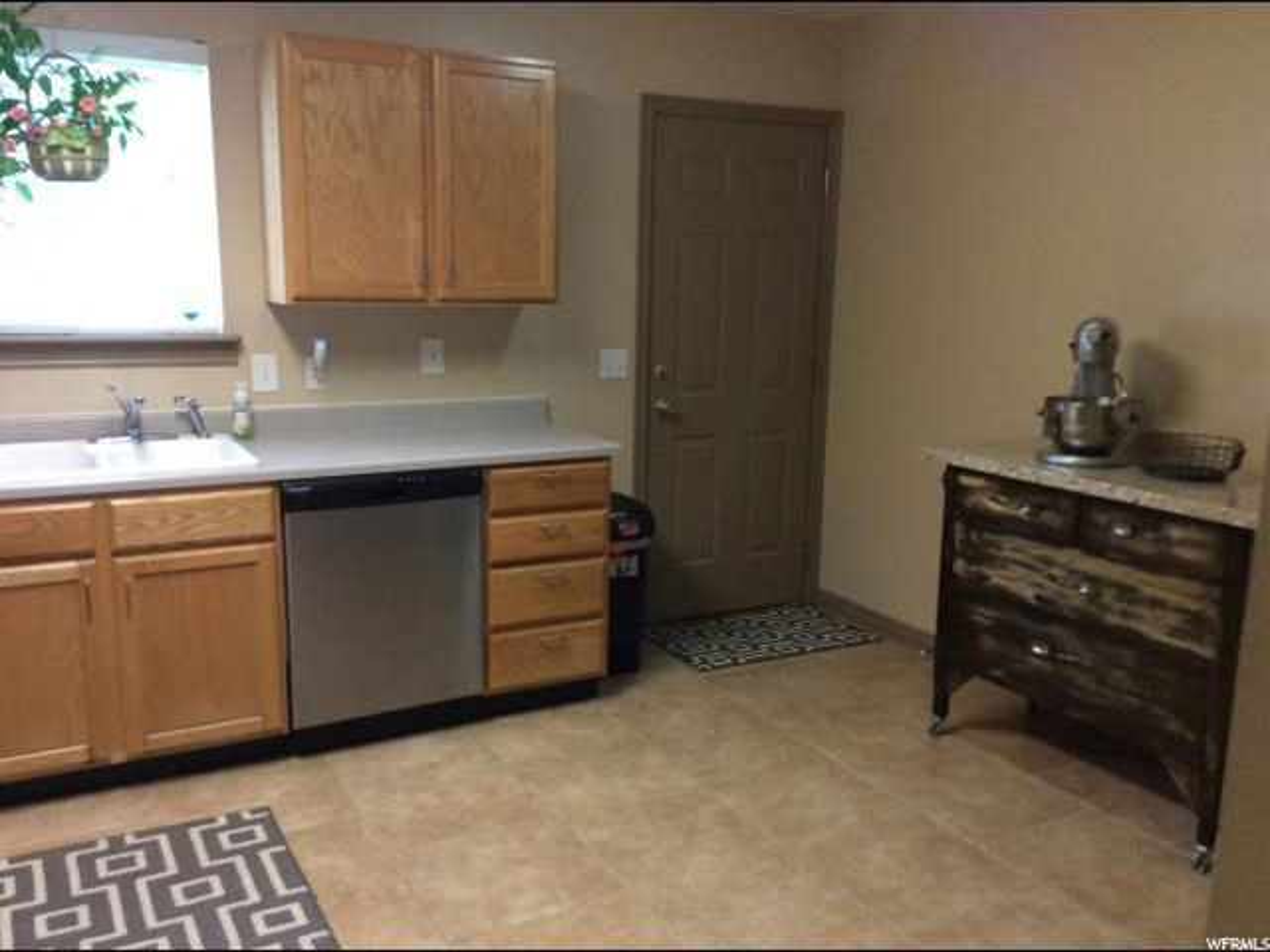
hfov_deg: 56.8
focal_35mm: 32
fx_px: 1174
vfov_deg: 44.2
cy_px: 476
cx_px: 635
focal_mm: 3.3
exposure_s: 1/24
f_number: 2.4
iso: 100
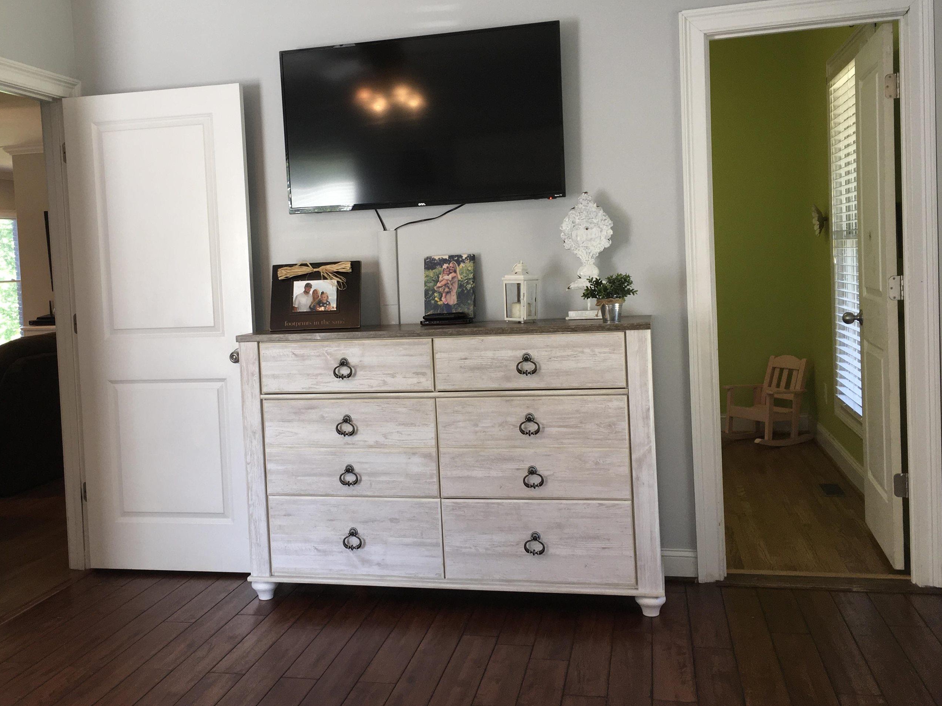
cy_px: 314
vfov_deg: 40.6
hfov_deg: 52.4
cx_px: 394
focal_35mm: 35
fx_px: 952
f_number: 2.2
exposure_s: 1/33
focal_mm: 4.15
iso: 40
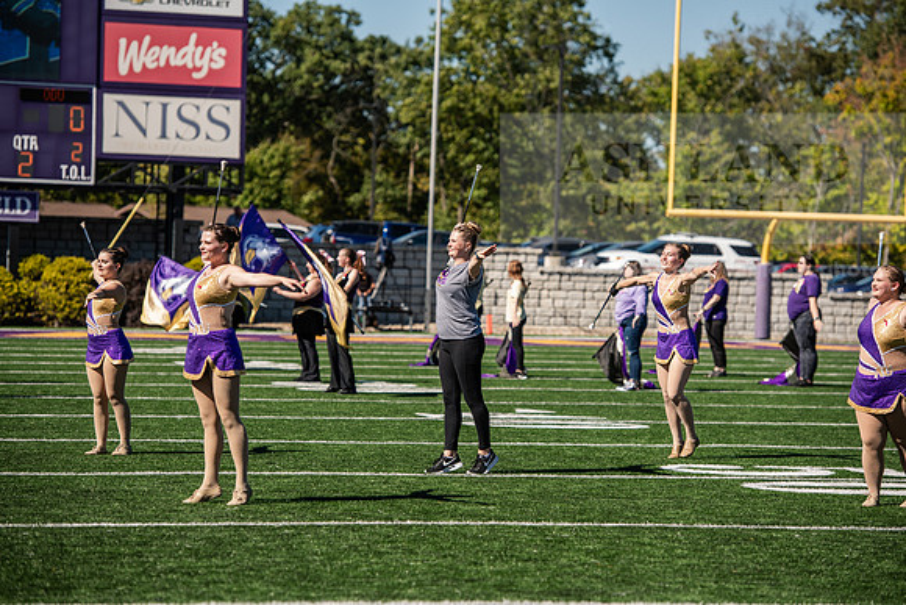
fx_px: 3398
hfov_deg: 15.2
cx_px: 453
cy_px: 302
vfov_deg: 10.2
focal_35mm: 135
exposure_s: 1/400
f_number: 4
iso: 50
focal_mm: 135
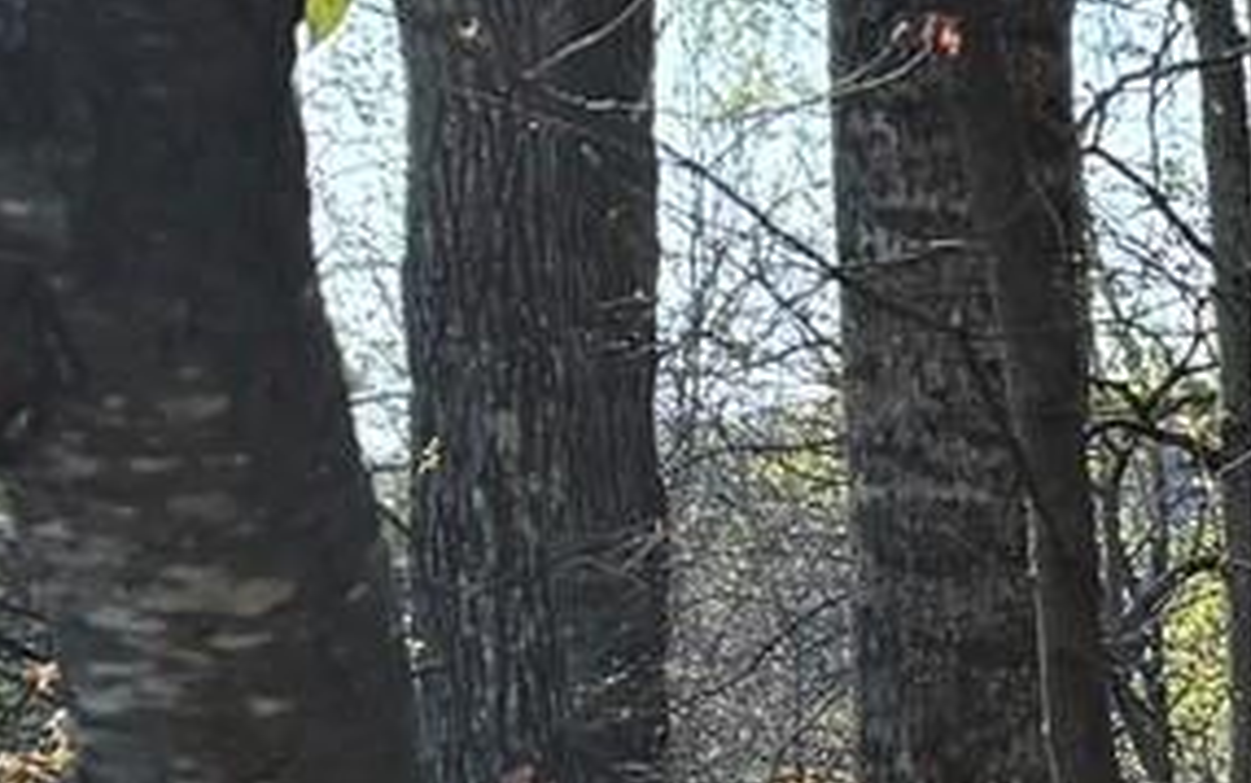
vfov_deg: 6.7
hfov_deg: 8.6
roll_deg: -4.0
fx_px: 6208
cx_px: 4295
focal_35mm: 182
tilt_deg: -7.5
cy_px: 2082
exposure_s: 1/1653
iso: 100
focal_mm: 6.76
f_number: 1.78
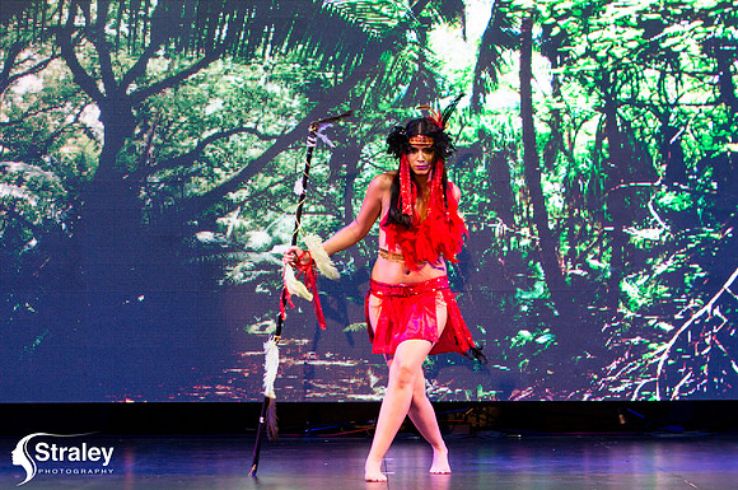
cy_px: 210
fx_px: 2712
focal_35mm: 132
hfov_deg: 15.5
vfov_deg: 10.3
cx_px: 419
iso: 3200
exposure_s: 1/160
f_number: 5
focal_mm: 80
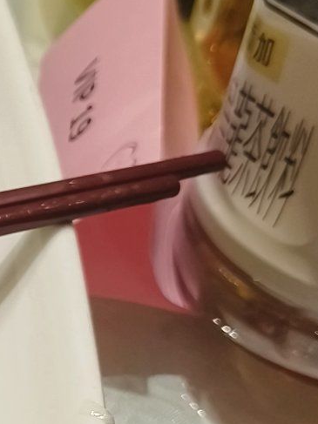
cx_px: -338
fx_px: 1581
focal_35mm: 129
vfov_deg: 15.1
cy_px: 377
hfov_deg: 10.5
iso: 180
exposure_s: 1/100
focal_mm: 5.5
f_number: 1.75
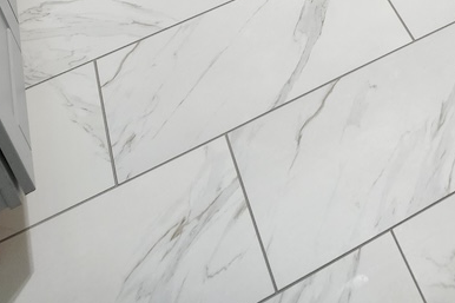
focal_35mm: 62
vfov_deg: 17.2
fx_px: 783
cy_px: -270
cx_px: 368
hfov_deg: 31.5
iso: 320
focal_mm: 6.4
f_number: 1.8
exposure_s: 1/120
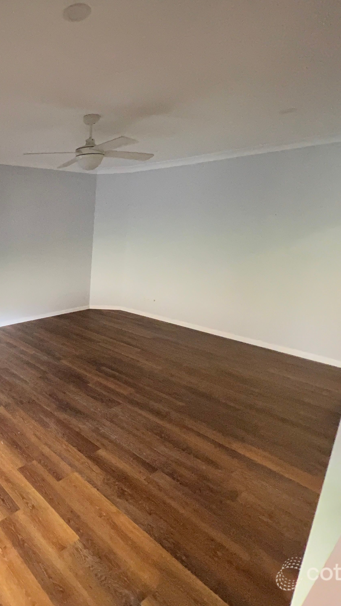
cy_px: 304
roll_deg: -2.3
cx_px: 8
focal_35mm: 19
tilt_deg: -14.0
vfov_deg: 89.6
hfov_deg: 48.9
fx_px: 305
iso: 200
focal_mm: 1.57
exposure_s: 1/100
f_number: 1.8
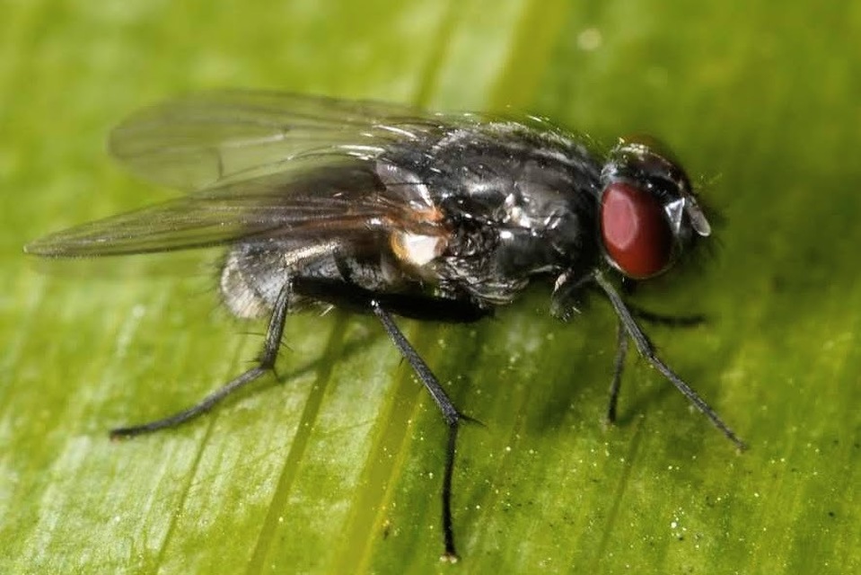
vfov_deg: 8.7
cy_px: 288
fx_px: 3768
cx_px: 430
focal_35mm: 158
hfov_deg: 13.0
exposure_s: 1/60
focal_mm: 105
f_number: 32
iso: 250
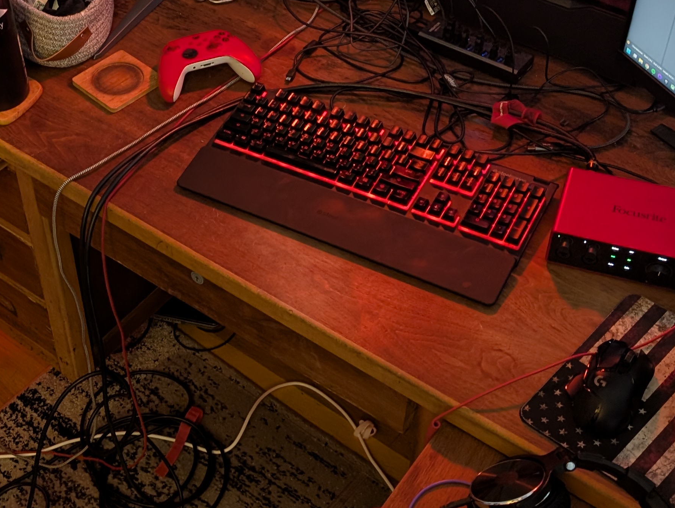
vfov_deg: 26.6
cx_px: 151
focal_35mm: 55
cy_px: 217
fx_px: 1074
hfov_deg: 34.0
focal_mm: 6.9
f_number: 1.68
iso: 504
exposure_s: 1/40
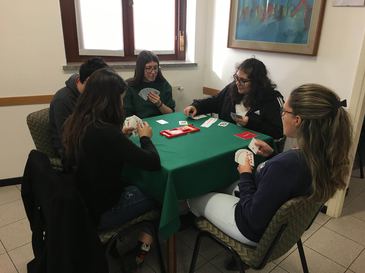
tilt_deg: -19.1
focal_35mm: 29
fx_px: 306
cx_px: 182
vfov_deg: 48.2
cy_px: 136
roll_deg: -0.9
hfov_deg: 61.7
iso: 125
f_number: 2.2
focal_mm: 4.15
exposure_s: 1/33
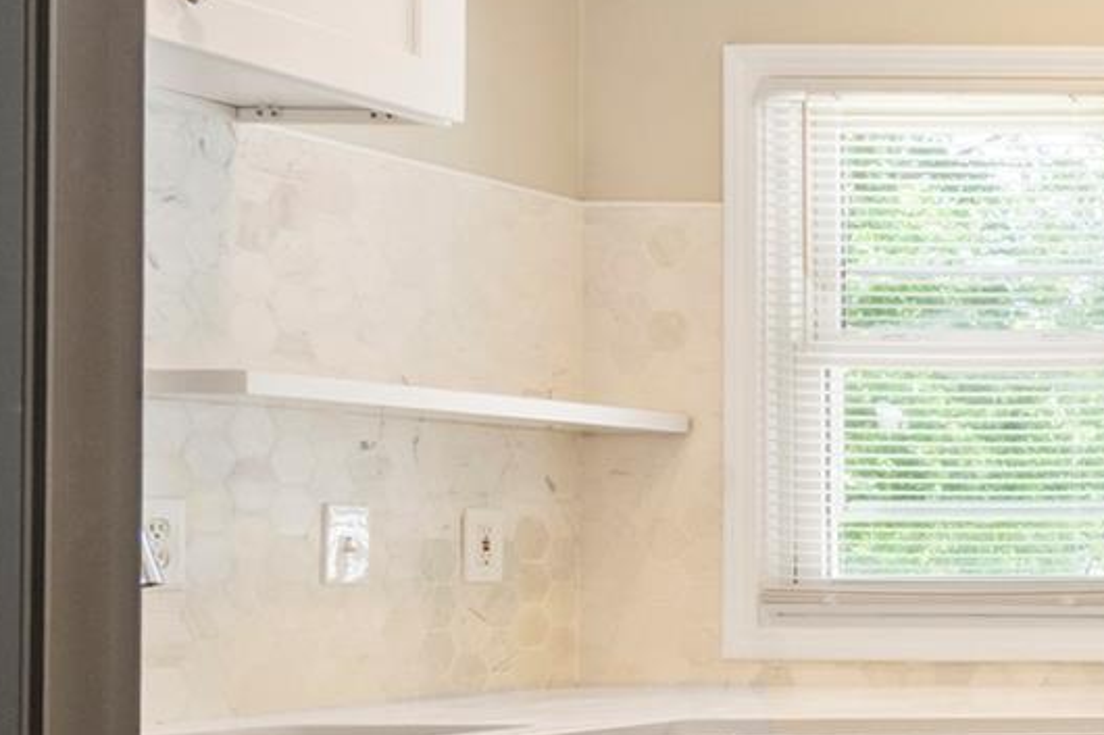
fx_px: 1778
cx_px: 2002
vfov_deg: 22.9
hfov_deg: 21.6
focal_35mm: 58
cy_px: 630
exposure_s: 1/4
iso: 400
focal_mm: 10
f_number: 11
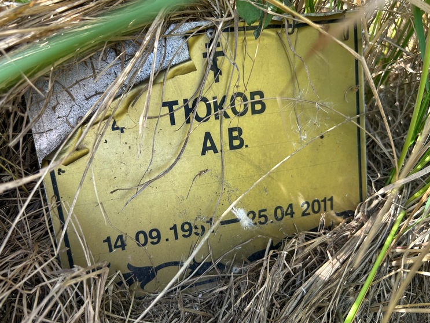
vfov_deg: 49.7
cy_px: 157
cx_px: 204
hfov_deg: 63.4
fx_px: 348
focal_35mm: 28
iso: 50
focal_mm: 5.7
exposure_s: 1/121
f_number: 1.5
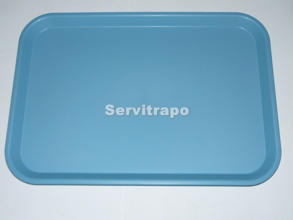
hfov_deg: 40.4
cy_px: 110
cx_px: 146
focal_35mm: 47
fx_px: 398
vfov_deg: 30.9
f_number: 2.8
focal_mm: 7.9
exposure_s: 1/30
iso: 100
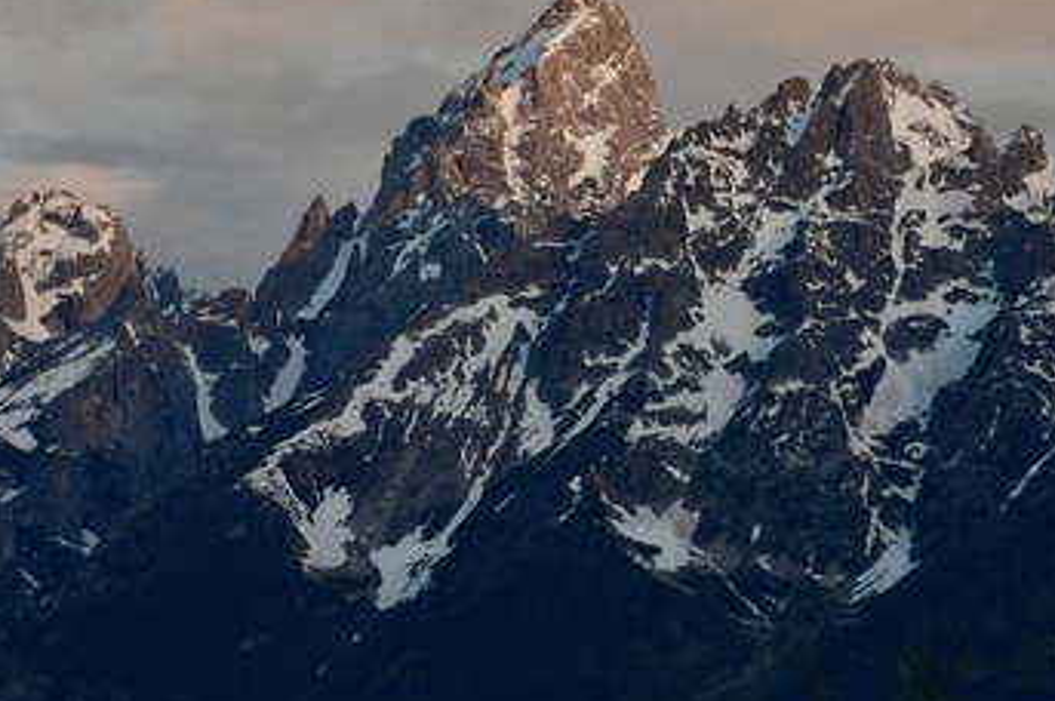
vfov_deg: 5.9
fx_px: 6792
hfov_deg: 8.9
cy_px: 260
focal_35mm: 232
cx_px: 504
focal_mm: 95
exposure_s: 1/500
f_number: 11
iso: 1600
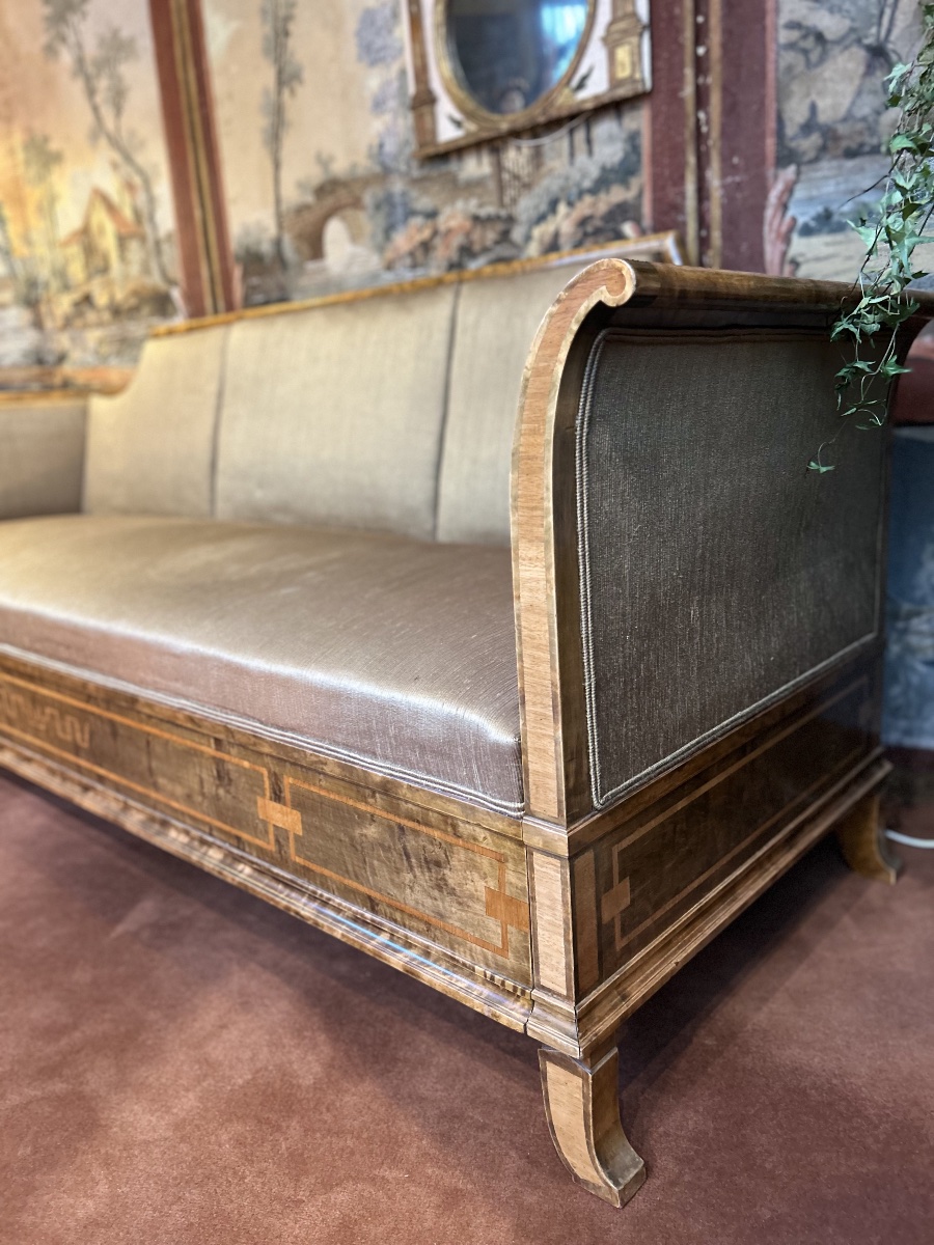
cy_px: 622
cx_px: 467
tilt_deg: -12.9
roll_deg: +4.2
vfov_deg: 67.3
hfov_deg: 53.1
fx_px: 935
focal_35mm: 26
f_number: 1.5
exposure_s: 1/33
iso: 500
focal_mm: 5.7
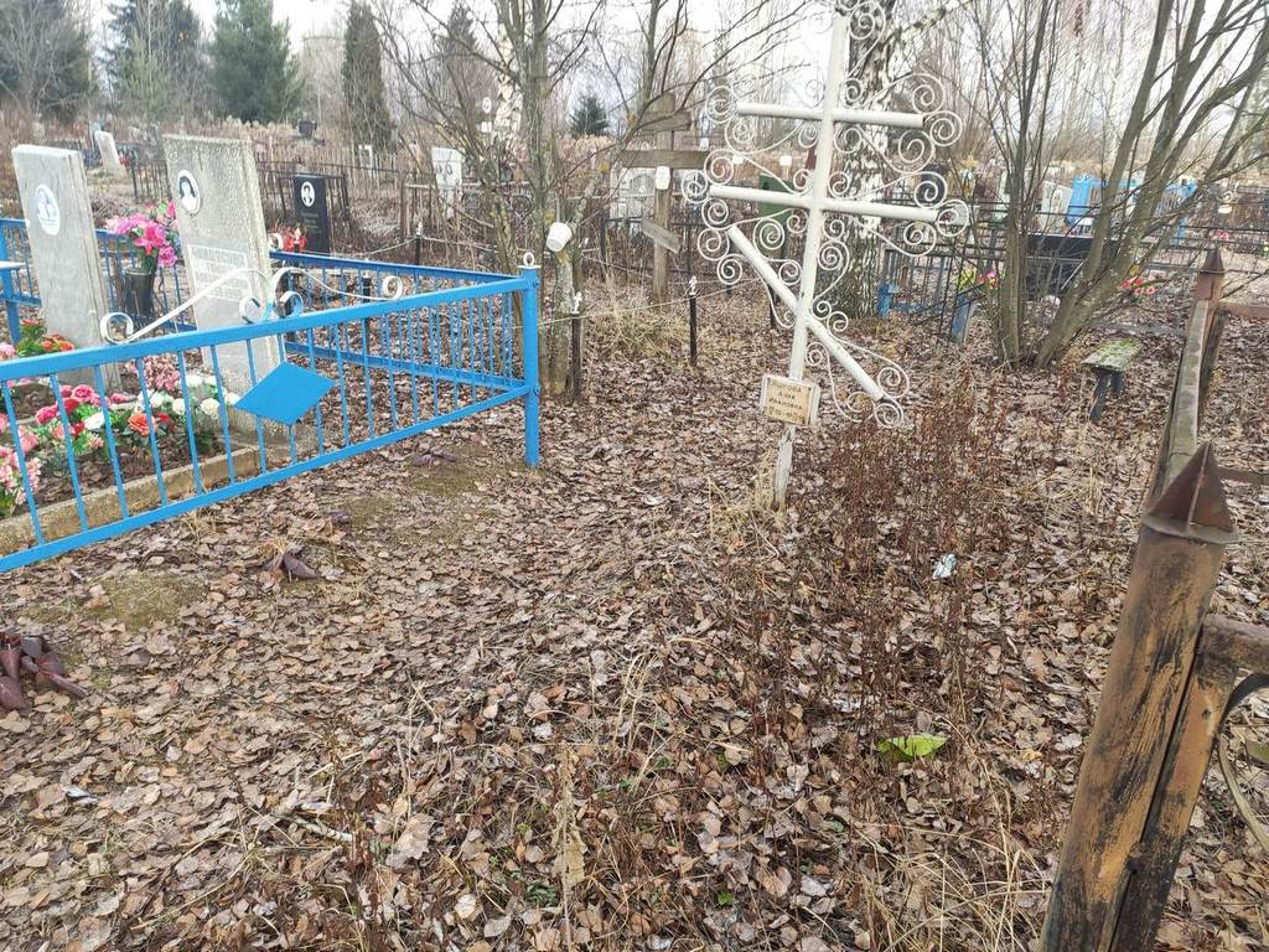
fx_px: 953
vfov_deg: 53.1
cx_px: 634
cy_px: 476
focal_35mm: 26
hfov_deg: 67.3
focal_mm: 4.77
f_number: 1.75
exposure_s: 1/107
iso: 112
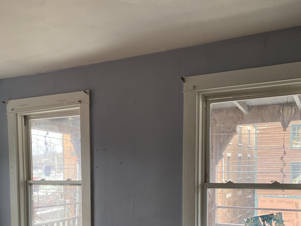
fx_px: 374
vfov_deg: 32.5
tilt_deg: -2.2
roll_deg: +2.5
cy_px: 186
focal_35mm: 43
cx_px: 121
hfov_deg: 43.6
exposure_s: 1/121
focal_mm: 4.25
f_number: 1.8
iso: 100
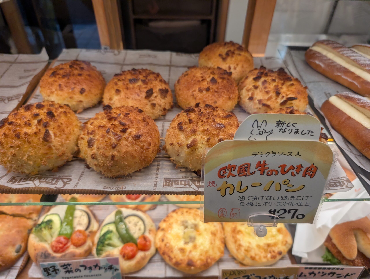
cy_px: 140
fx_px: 257
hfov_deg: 71.5
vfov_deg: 56.9
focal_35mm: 24
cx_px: 185
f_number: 1.68
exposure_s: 1/415
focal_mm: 6.9
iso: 278
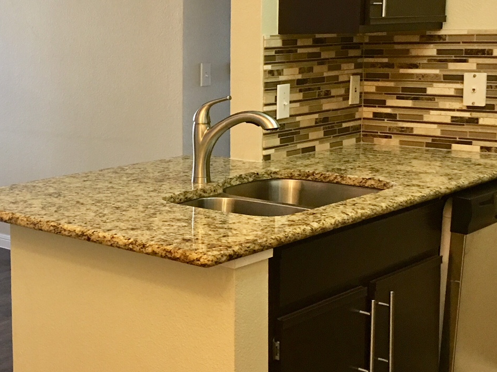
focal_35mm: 62
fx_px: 890
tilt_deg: -7.2
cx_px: 31
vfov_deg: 23.6
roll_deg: +1.8
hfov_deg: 29.6
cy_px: 162
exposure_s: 1/15
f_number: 2.2
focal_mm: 4.15
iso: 64
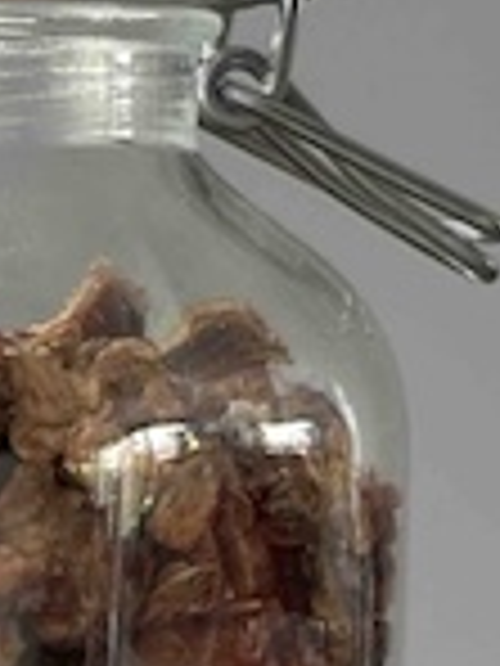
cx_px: -288
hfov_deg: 6.5
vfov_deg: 8.7
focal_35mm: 225
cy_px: 720
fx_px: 4333
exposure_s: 1/46
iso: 160
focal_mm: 5.96
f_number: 1.6
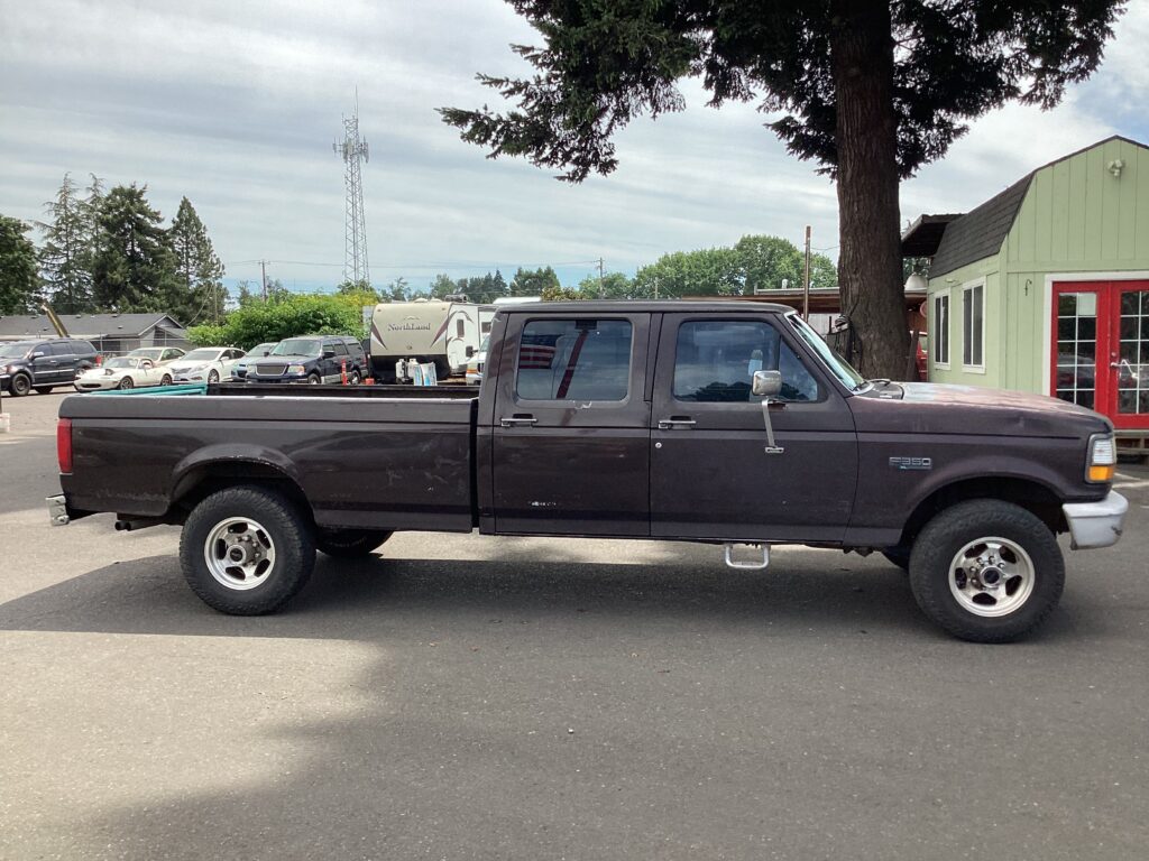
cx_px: 574
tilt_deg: -4.5
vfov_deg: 45.4
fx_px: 1029
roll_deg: +1.0
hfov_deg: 58.4
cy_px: 430
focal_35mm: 31
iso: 25
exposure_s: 1/994
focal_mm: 3.3
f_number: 2.4
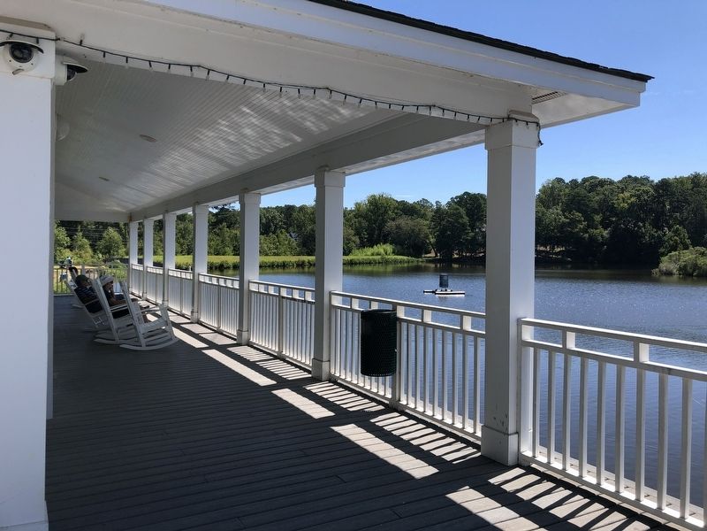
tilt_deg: +0.2
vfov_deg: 49.7
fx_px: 572
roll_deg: -0.5
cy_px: 266
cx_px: 354
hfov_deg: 63.4
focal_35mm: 28
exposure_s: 1/1350
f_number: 1.8
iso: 20
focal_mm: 4
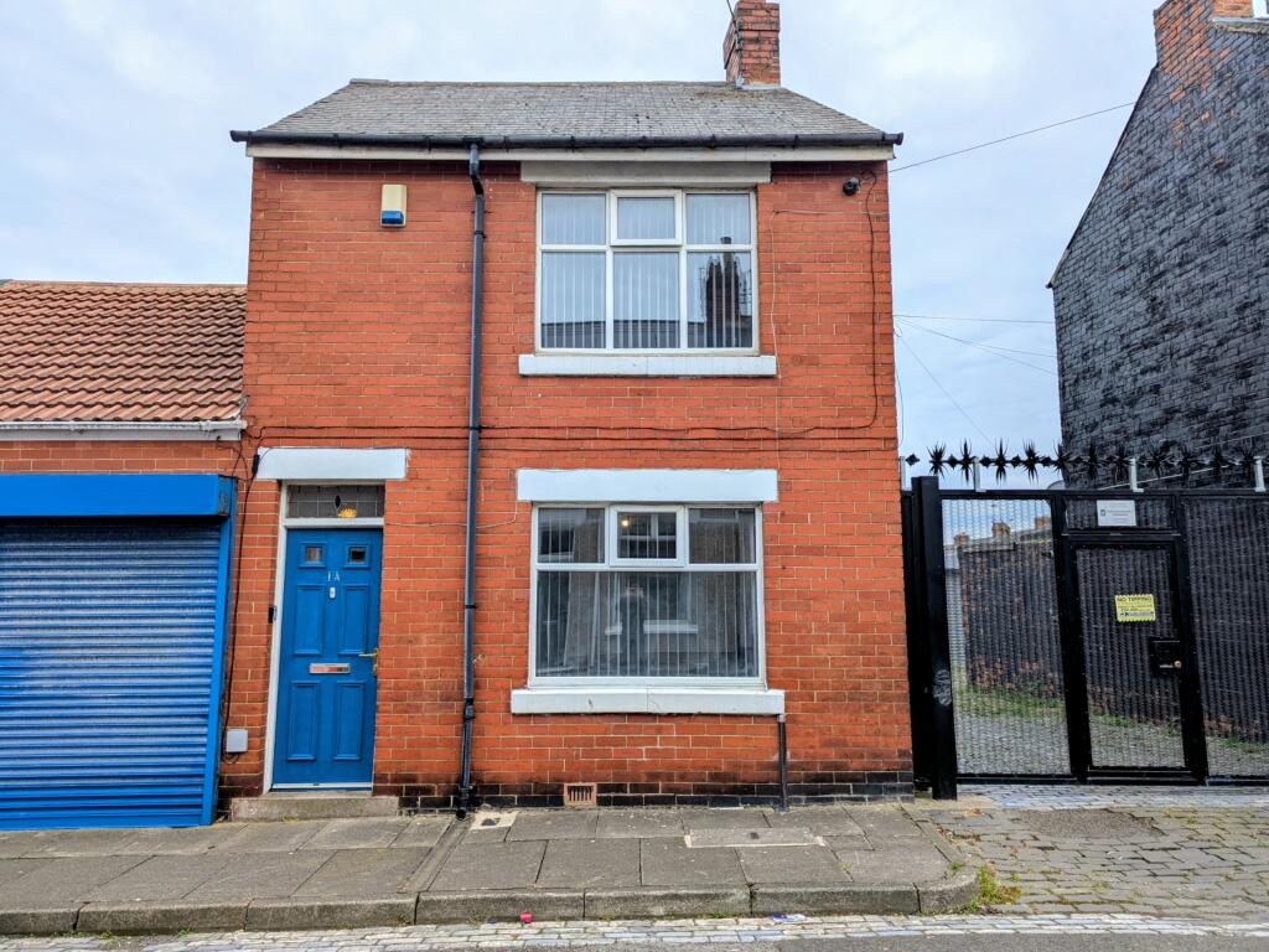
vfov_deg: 56.8
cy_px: 476
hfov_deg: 71.6
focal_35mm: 24
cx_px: 634
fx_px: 880
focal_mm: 6.81
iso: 41
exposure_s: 1/1639
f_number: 1.85
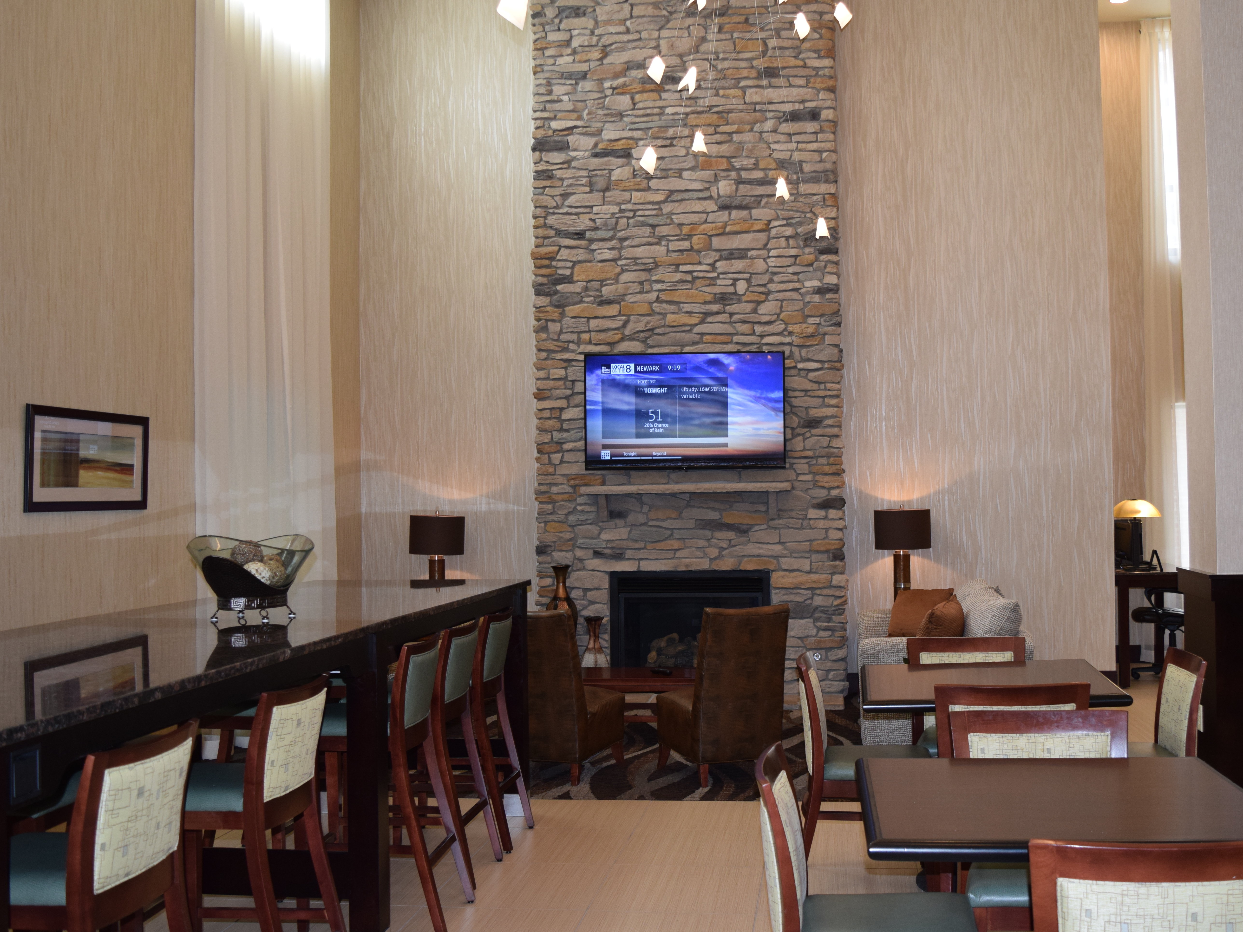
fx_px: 1385
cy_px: 466
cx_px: 677
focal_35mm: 39
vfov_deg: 37.2
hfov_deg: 48.3
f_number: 4.8
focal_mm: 23
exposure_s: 1/90
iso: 800
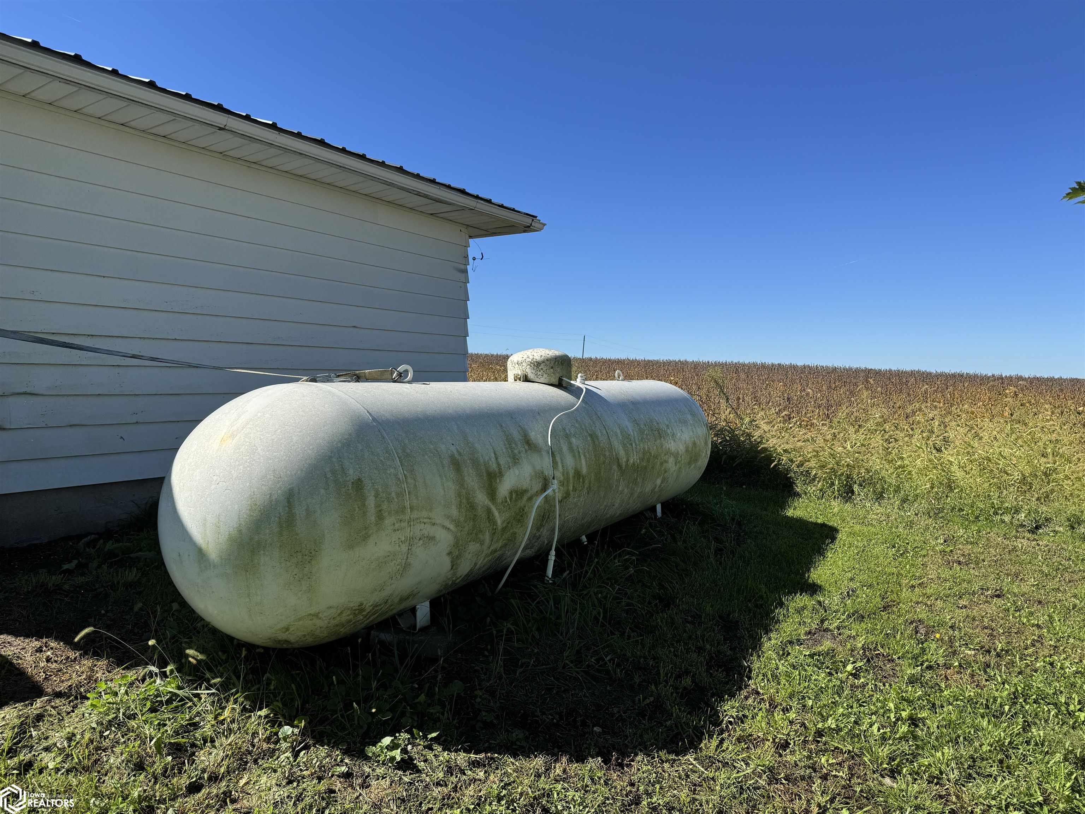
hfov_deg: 71.6
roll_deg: -1.9
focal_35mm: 24
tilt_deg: -3.7
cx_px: 542
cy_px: 407
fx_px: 752
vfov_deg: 56.8
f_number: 1.78
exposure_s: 1/4049
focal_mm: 6.76
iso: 80
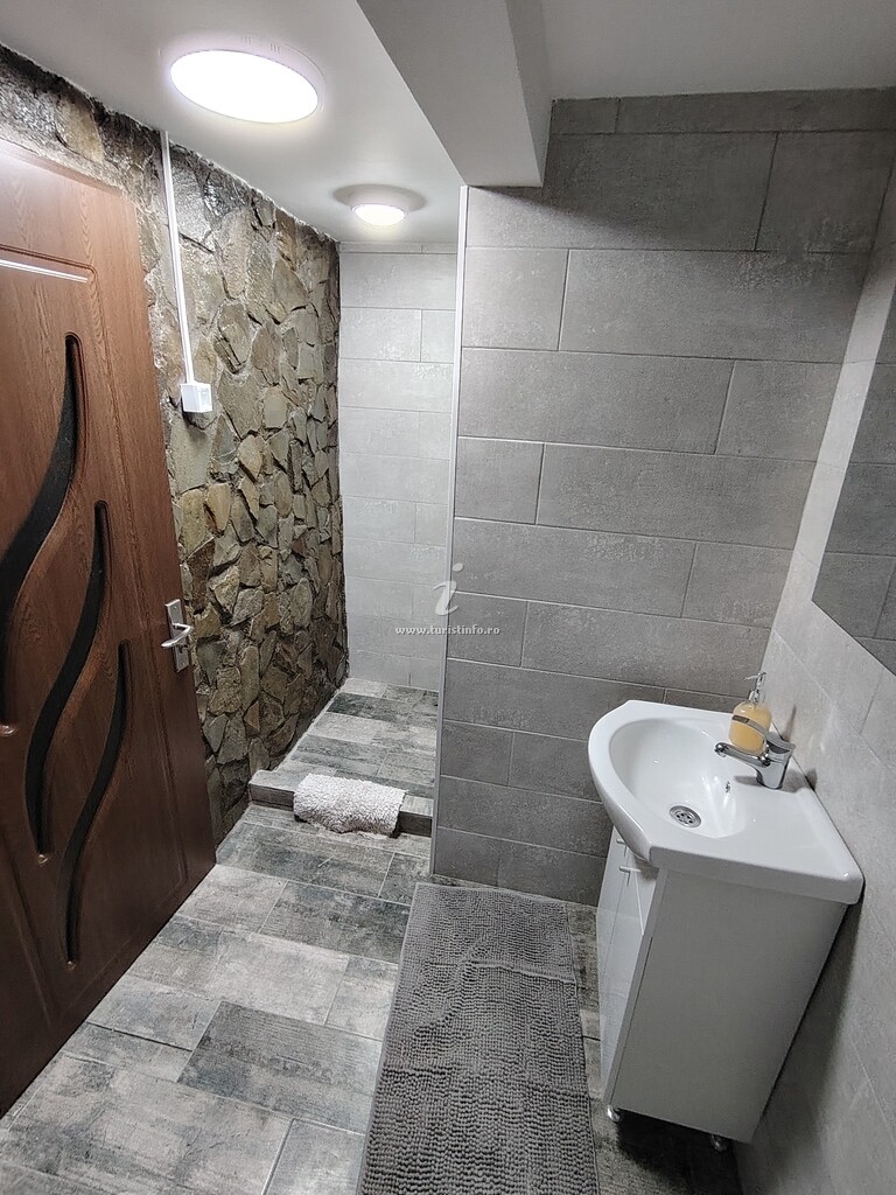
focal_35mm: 16
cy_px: 598
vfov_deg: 94.5
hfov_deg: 78.1
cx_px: 448
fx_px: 552
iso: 256
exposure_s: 1/50
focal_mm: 1.42
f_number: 2.2
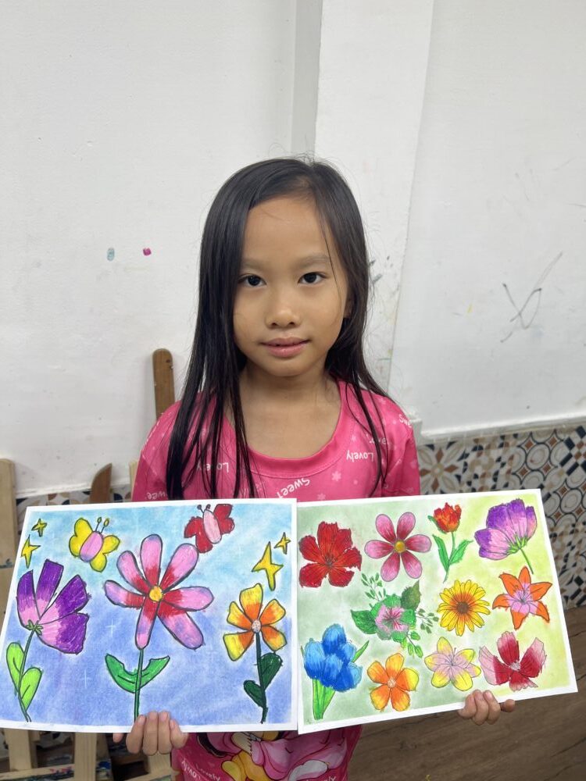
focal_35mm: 26
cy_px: 390
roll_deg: -1.8
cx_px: 293
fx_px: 587
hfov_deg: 53.1
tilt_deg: -19.6
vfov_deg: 67.3
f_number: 1.5
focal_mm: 5.7
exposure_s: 1/100
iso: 50
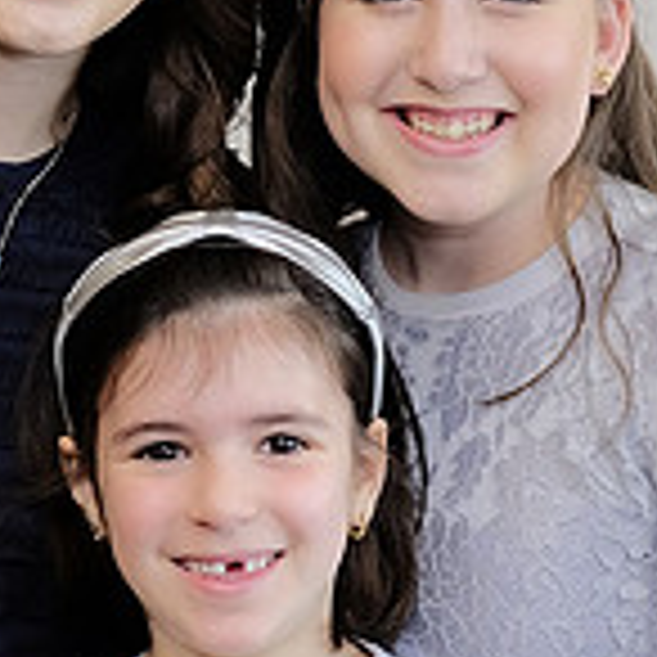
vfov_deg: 10.8
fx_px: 3479
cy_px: 263
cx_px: 225
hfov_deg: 10.8
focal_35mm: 162
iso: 640
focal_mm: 32
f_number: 1.8
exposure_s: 1/180
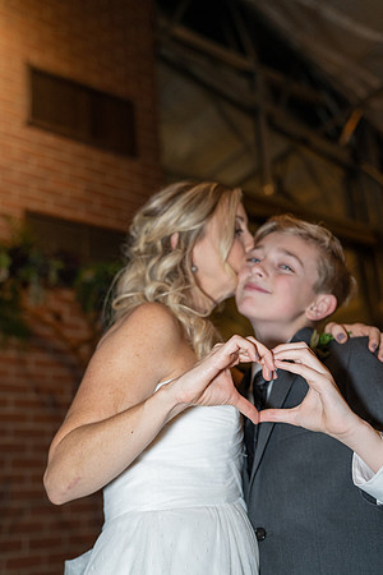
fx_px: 670
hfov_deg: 31.9
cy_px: 288
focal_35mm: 42
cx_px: 192
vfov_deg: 46.4
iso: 2000
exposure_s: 1/125
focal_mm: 42
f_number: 2.8
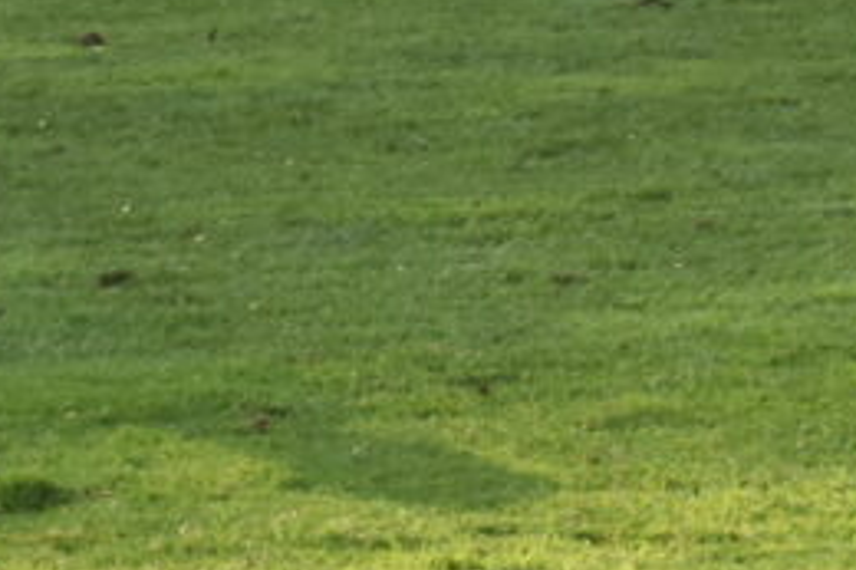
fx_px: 16776
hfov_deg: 2.9
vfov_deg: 1.9
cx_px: 507
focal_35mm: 706
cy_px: -626
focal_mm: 102
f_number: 8
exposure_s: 1/500
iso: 640
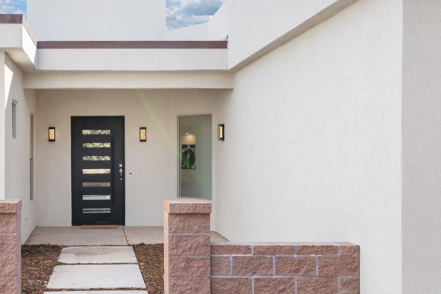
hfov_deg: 43.6
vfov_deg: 31.2
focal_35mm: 43
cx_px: 96
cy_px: 152
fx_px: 527
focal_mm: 25
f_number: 9
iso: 160
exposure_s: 1/40
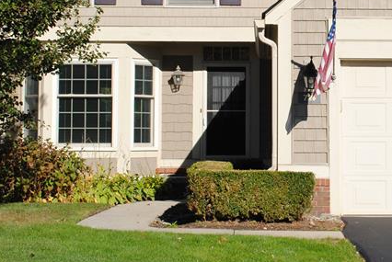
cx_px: 303
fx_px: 1101
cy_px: 50
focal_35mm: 101
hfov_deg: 20.0
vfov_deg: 13.5
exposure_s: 1/320
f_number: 9
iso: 100
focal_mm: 28
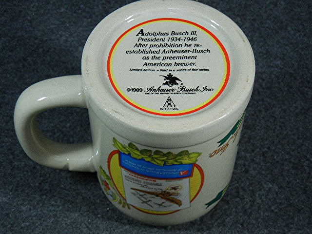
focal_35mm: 77
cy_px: 117
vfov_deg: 19.1
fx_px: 694
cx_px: 156
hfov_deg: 25.3
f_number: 4.3
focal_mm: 13.9
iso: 283
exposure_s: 1/31.8
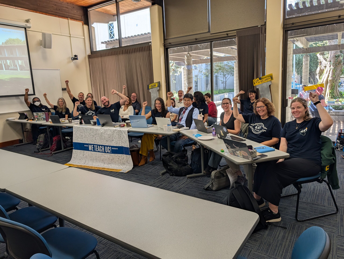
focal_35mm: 24
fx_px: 239
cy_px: 130
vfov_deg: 56.9
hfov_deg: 71.5
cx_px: 172
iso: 45
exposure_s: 1/120
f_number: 1.68
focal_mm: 6.9
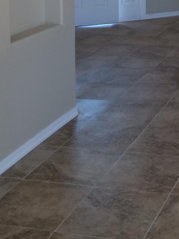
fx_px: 524
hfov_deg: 18.3
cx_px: 220
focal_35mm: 76
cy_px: -31
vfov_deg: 23.9
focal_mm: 4.15
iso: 32
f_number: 2.2
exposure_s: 1/40
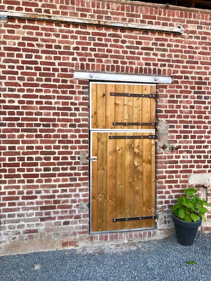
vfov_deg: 63.4
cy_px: 140
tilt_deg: +0.8
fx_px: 228
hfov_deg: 49.7
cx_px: 106
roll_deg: -0.5
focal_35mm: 28
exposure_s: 1/147
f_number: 1.8
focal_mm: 3.99
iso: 20
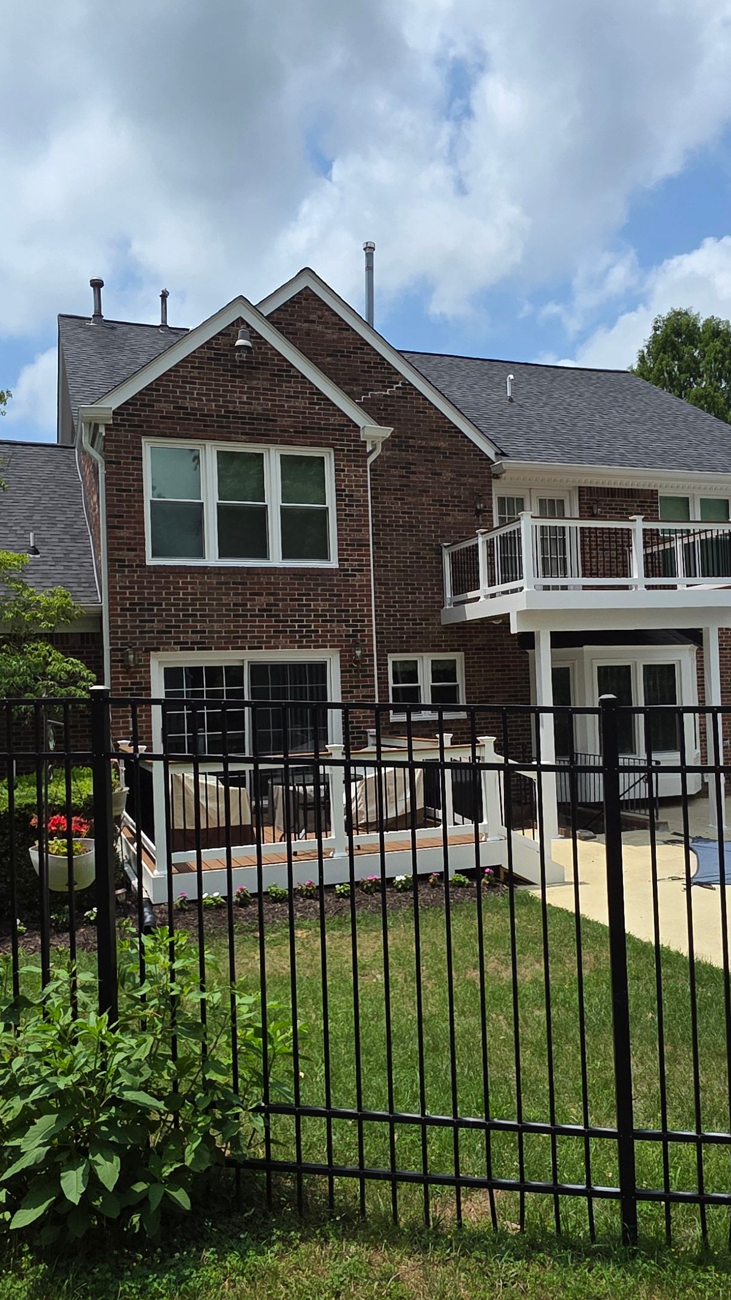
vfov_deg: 71.9
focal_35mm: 26
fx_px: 896
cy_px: 683
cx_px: 382
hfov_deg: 44.4
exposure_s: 1/4313
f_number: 1.9
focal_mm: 2.2
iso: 40
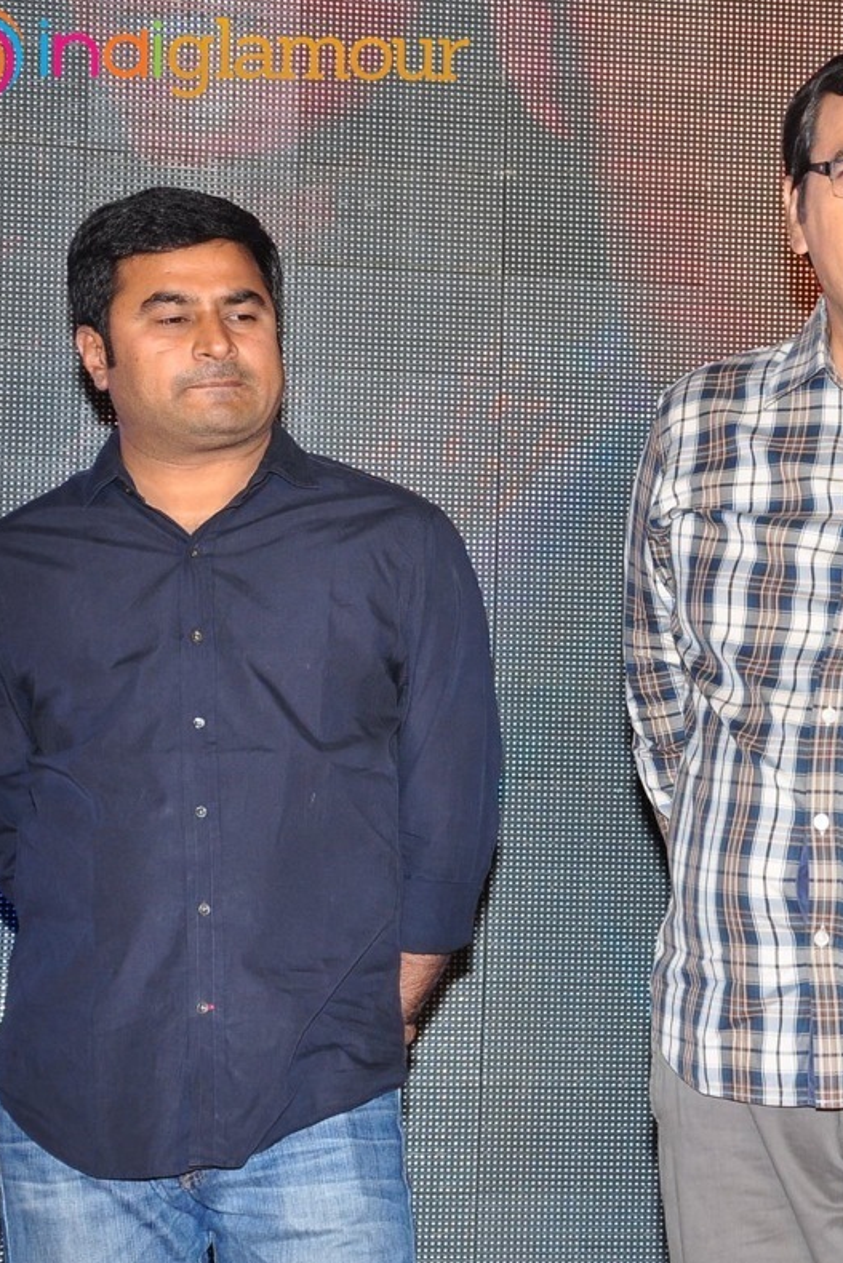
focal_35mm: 132
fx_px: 4634
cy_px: 632
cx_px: 873
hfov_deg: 10.3
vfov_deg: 15.5
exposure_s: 1/125
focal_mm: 58
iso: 400
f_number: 6.3
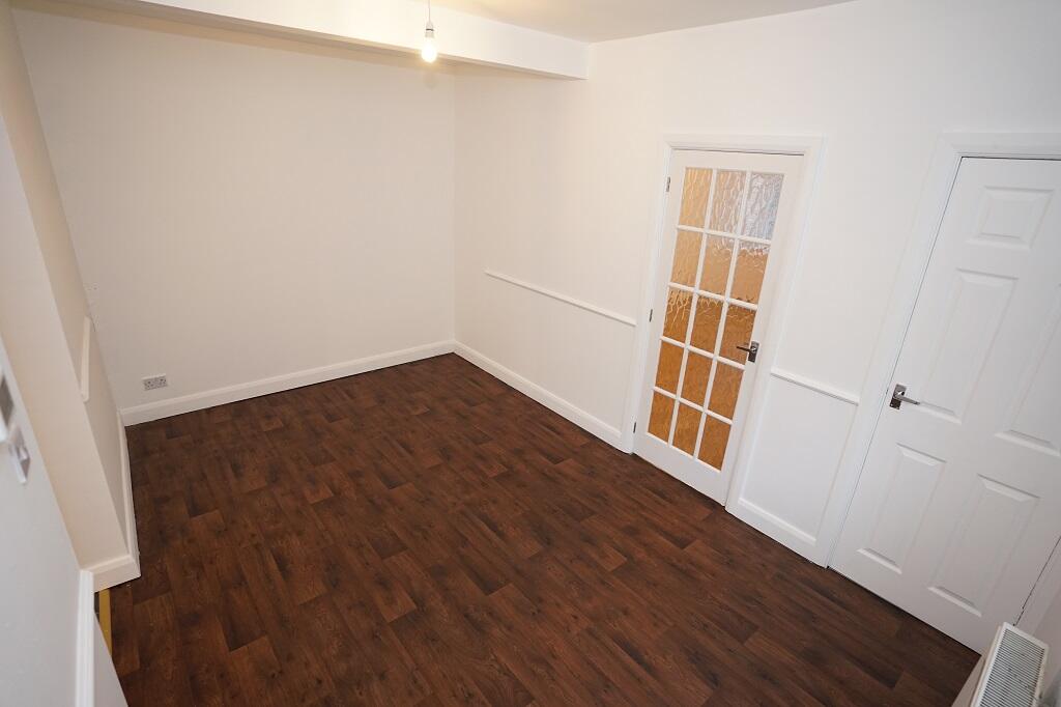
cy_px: 354
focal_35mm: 17
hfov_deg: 93.3
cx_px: 530
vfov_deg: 70.4
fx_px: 501
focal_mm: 17
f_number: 2.8
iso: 1000
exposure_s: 1/60
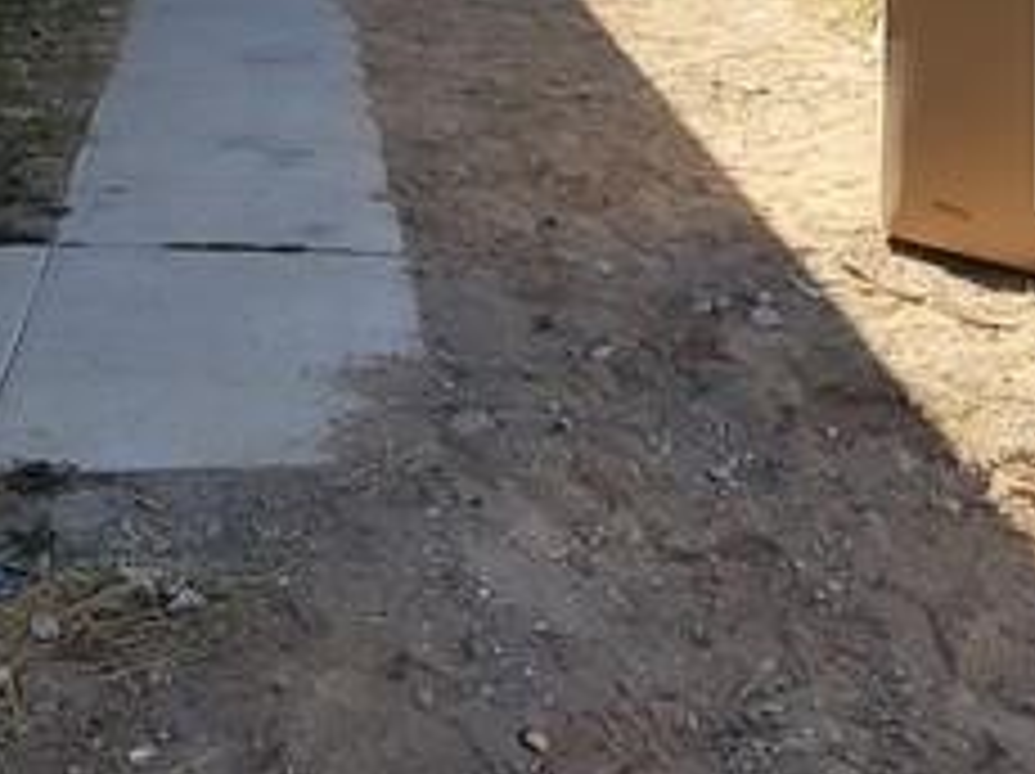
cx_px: 387
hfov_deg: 33.1
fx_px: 1732
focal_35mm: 58
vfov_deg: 24.0
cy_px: -9
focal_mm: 2.2
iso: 64
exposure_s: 1/1096
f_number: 2.2
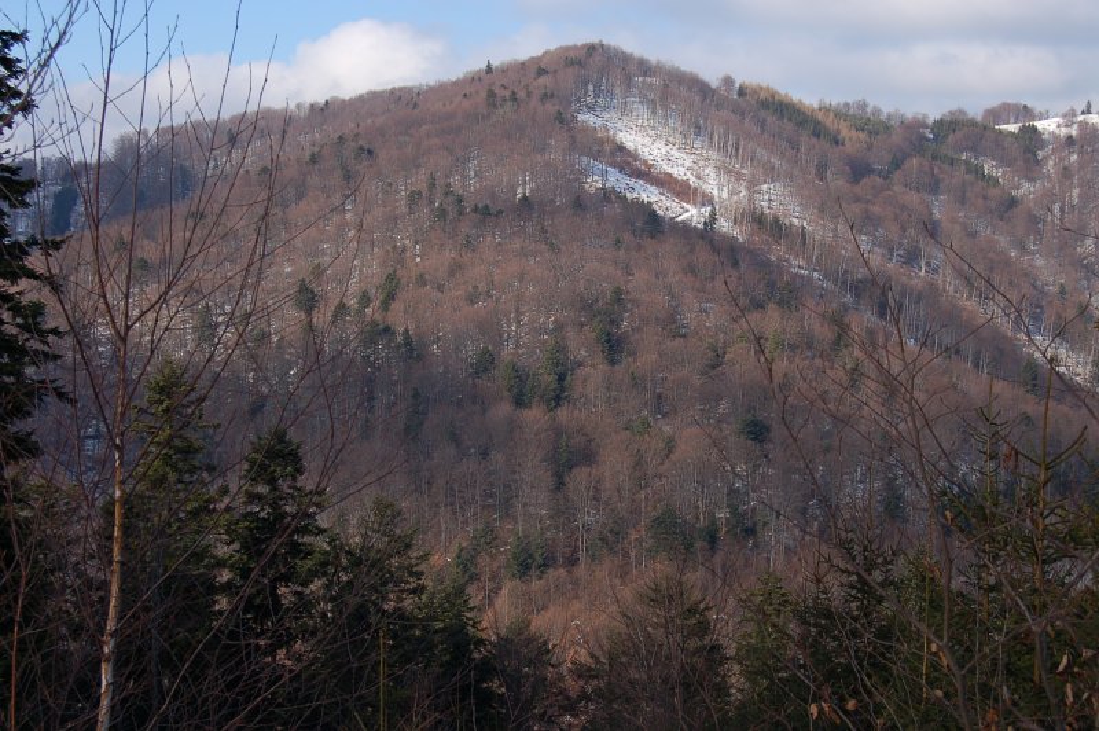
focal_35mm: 57
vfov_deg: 23.7
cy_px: 366
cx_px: 550
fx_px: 1739
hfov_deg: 35.1
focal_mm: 38
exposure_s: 1/200
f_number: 9
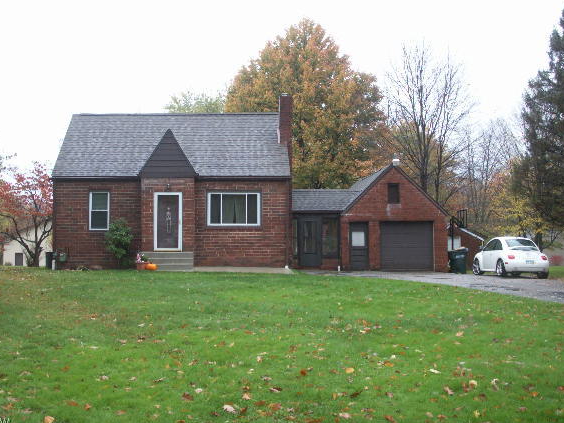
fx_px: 684
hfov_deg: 44.8
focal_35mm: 42
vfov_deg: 34.3
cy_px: 192
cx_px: 265
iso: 50
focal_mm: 7.7
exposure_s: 1/40
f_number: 3.5
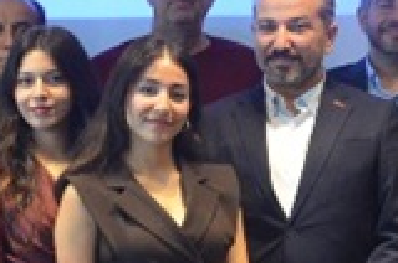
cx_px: 27
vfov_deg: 6.5
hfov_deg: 9.8
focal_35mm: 210
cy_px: 202
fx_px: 2317
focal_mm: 28
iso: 2200
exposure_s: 1/30
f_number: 4
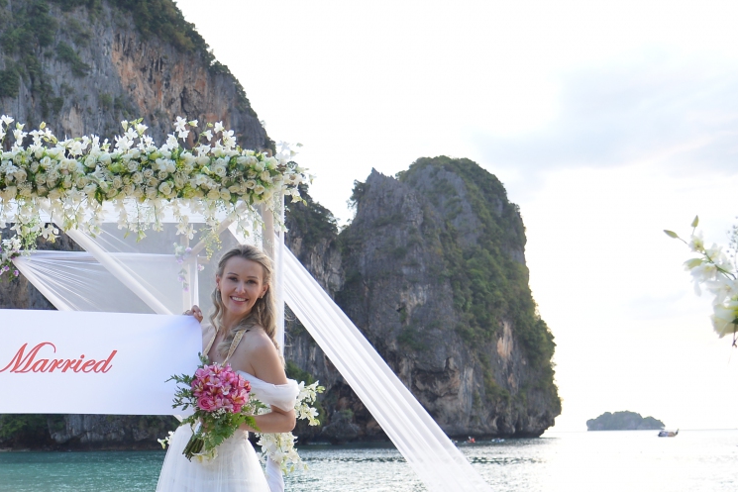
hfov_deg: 32.4
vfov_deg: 23.2
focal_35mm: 58
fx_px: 1189
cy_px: 359
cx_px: 43
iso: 400
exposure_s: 1/250
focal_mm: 24
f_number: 4
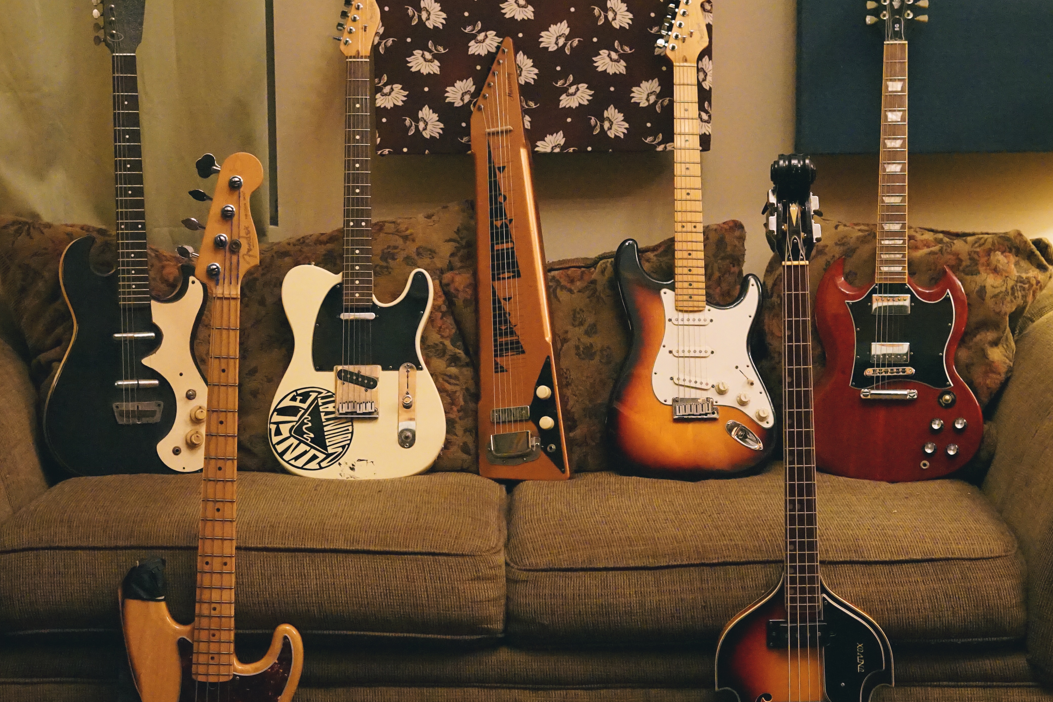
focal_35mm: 72
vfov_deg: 18.9
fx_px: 2106
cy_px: 427
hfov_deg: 28.1
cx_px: 523
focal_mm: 50
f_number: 4
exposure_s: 1/60
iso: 12800
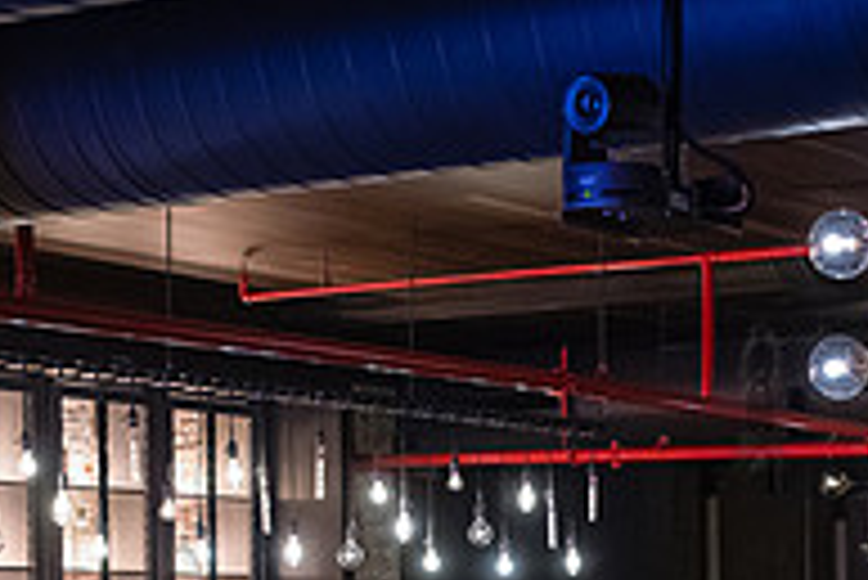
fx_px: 2533
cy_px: 827
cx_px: 756
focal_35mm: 105
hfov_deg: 19.1
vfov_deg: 12.5
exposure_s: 1/250
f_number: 2.8
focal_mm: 35
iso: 16000
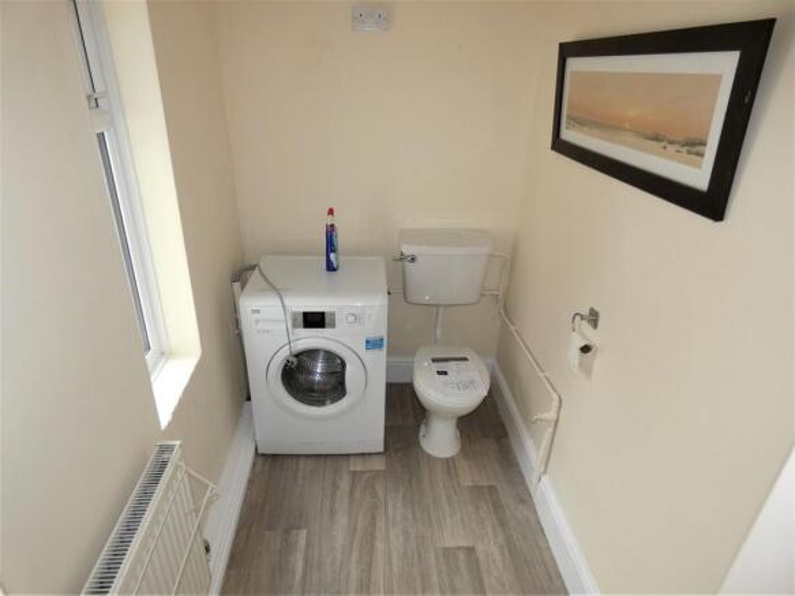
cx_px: 398
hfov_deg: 81.8
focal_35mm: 20
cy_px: 298
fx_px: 459
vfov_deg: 66.0
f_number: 2.8
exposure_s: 1/40
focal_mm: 3.6
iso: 160
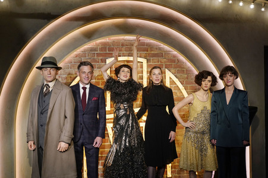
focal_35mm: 38
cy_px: 89
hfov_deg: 50.7
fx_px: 283
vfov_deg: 35.0
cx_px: 134
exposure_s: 1/100
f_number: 4
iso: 2000
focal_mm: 38
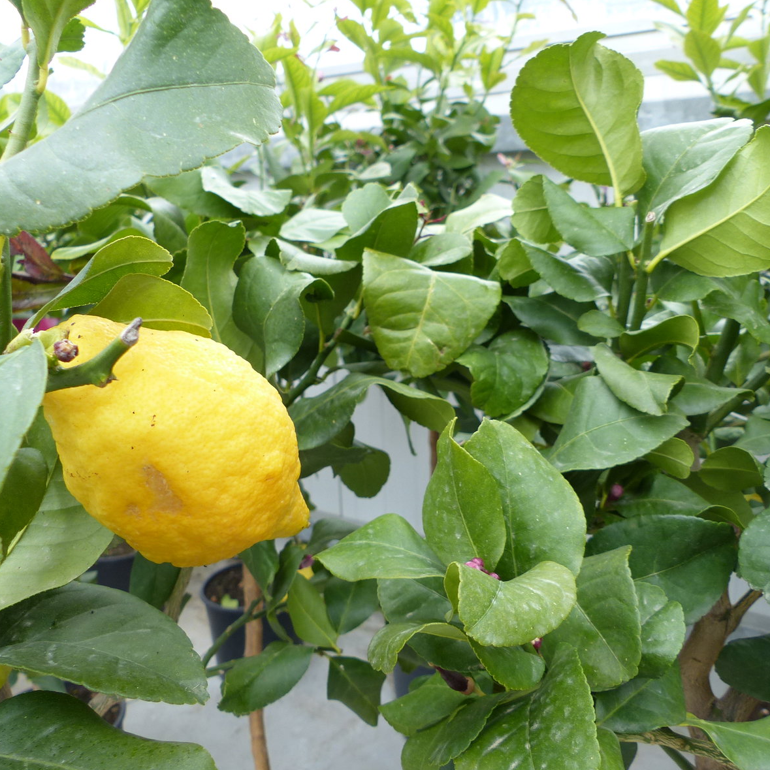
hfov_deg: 54.0
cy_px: 384
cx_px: 389
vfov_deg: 54.0
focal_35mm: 30
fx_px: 755
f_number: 2.8
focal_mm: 4.5
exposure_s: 1/100
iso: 100
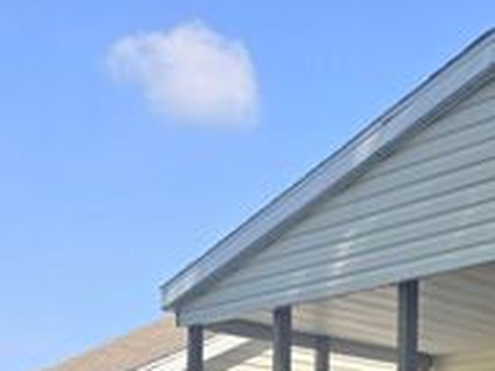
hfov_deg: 25.9
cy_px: 499
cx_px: 641
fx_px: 915
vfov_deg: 20.7
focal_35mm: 64
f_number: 1.7
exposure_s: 1/357
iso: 12
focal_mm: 6.3
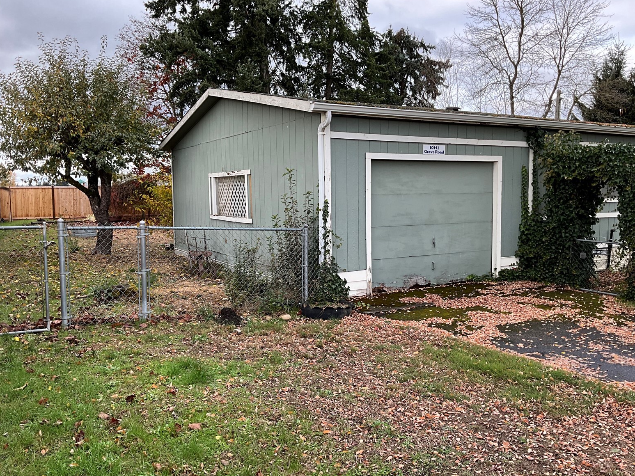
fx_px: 550
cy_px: 234
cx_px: 326
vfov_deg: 46.8
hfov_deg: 60.0
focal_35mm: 30
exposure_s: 1/291
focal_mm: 3
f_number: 1.8
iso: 25
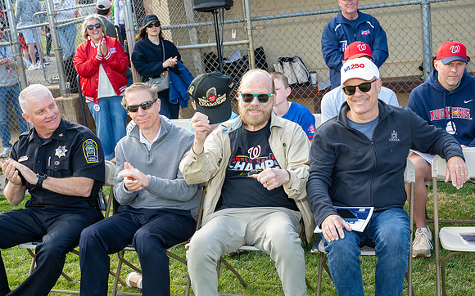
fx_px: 593
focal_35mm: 46
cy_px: 140
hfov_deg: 43.7
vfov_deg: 28.1
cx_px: 243
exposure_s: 1/250
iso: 900
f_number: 7.1
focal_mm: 43
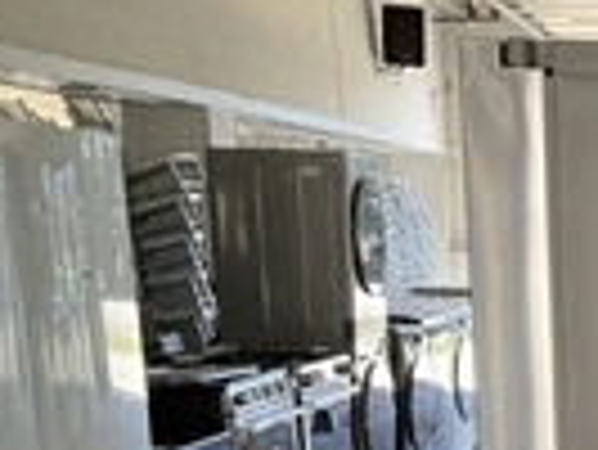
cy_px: 616
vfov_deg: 16.0
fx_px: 1504
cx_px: 868
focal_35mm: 87
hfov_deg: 19.8
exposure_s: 1/60
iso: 50
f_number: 1.8
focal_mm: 3
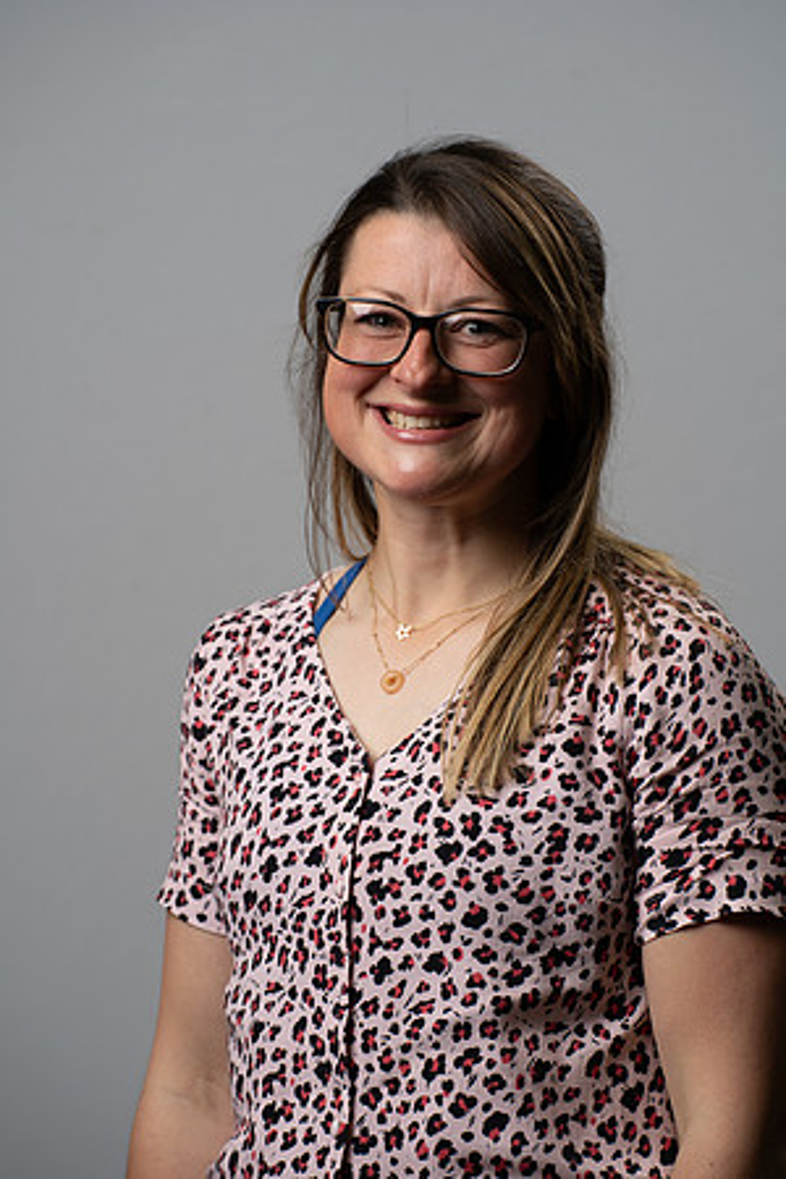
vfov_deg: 11.4
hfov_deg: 7.6
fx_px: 5895
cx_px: 393
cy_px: 590
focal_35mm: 180
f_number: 7.1
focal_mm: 180
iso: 160
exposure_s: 1/160
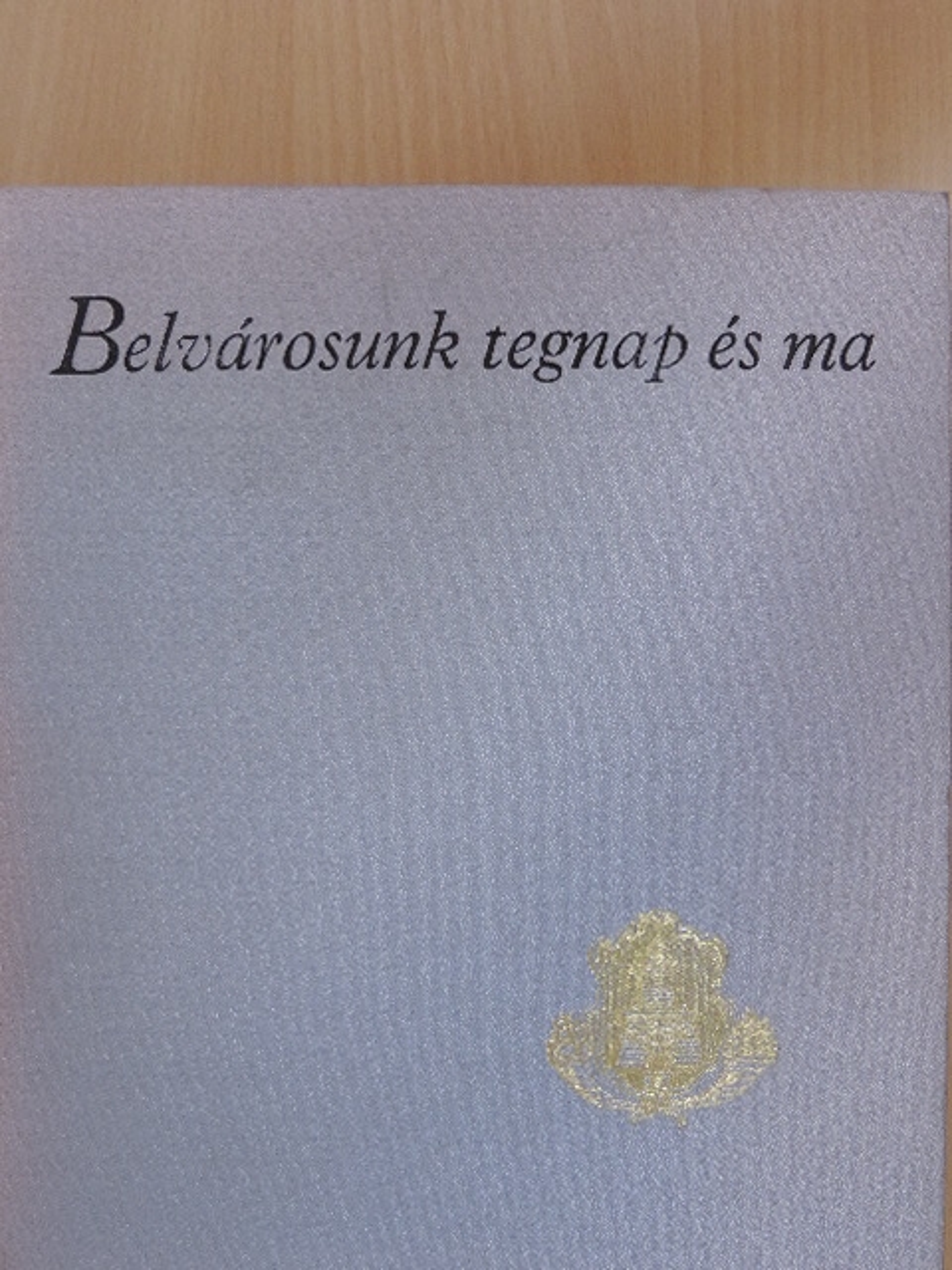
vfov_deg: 40.4
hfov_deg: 30.9
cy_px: 635
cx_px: 476
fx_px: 1723
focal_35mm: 47
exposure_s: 1/60
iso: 640
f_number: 3.5
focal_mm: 8.3
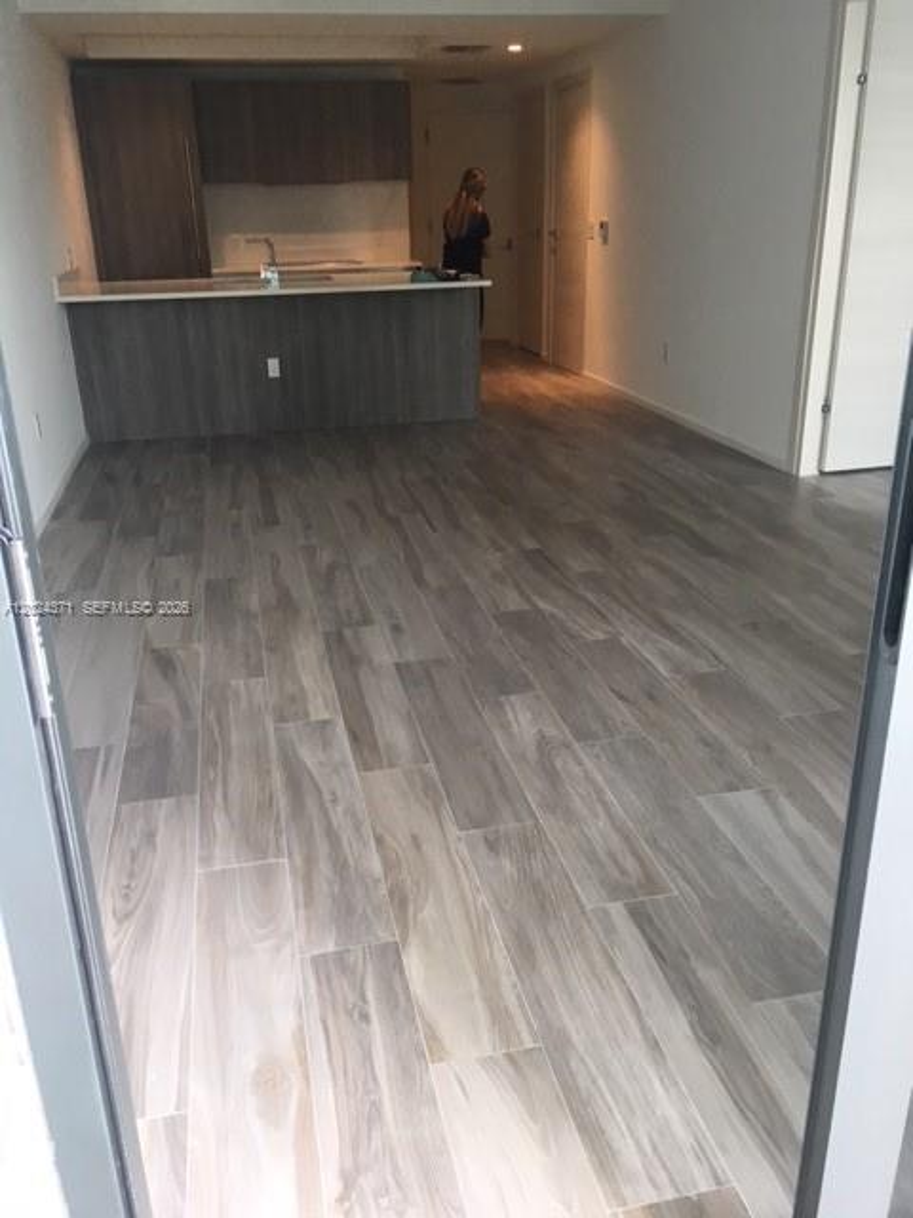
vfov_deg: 61.7
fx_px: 1020
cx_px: 456
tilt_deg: -22.3
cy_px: 609
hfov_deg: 48.2
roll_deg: +1.2
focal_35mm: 29
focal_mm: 4.15
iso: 32
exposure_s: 1/30
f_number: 2.2
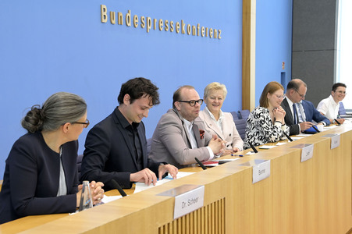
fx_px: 606
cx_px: 176
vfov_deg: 21.9
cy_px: 117
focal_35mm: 62
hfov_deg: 32.4
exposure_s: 1/400
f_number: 6.3
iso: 4000
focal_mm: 62
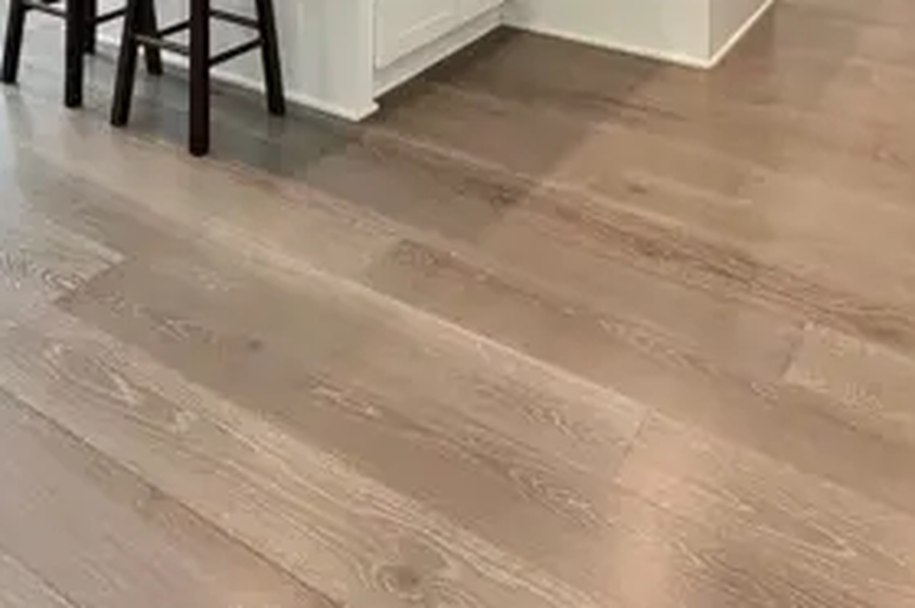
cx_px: 425
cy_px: -311
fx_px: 1015
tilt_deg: +0.0
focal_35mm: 40
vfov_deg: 25.1
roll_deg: -0.7
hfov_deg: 48.5
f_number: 2.2
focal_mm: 2.22
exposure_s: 1/120
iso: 100
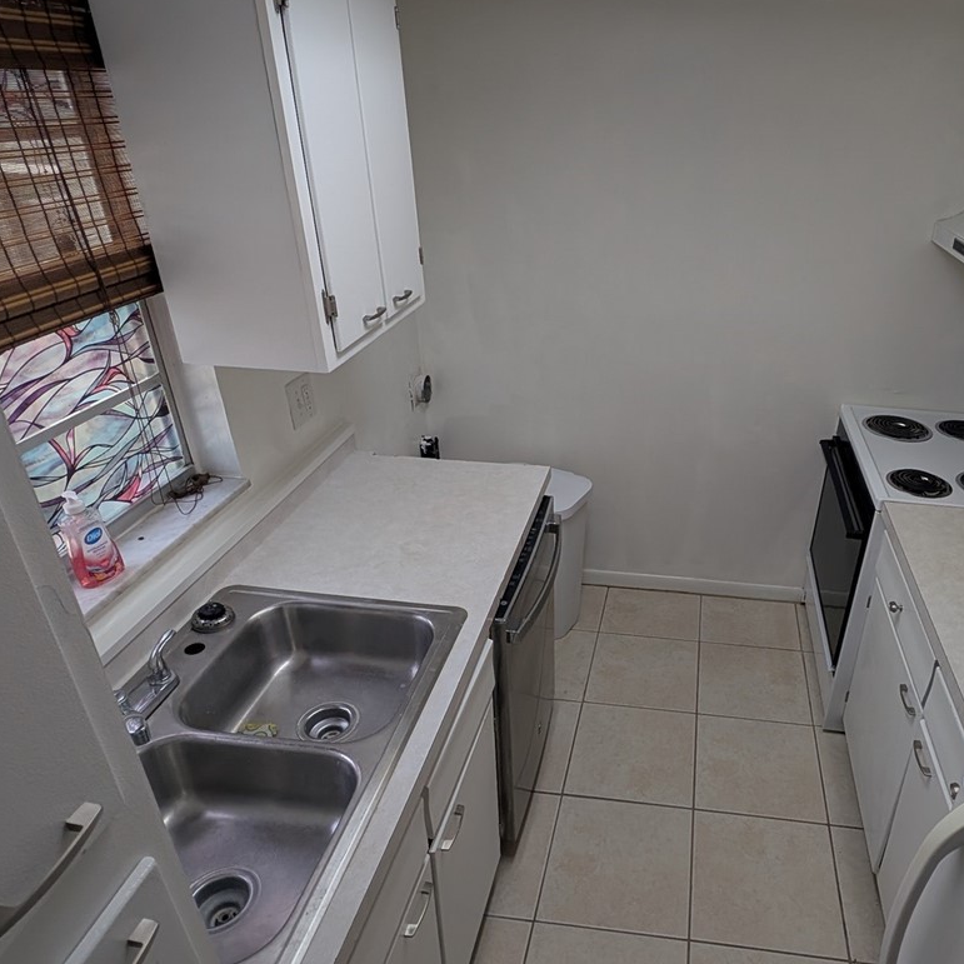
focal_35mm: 22
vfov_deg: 69.6
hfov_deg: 67.9
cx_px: 634
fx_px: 693
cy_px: 514
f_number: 1.95
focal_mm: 2.23
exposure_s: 1/120
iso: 76
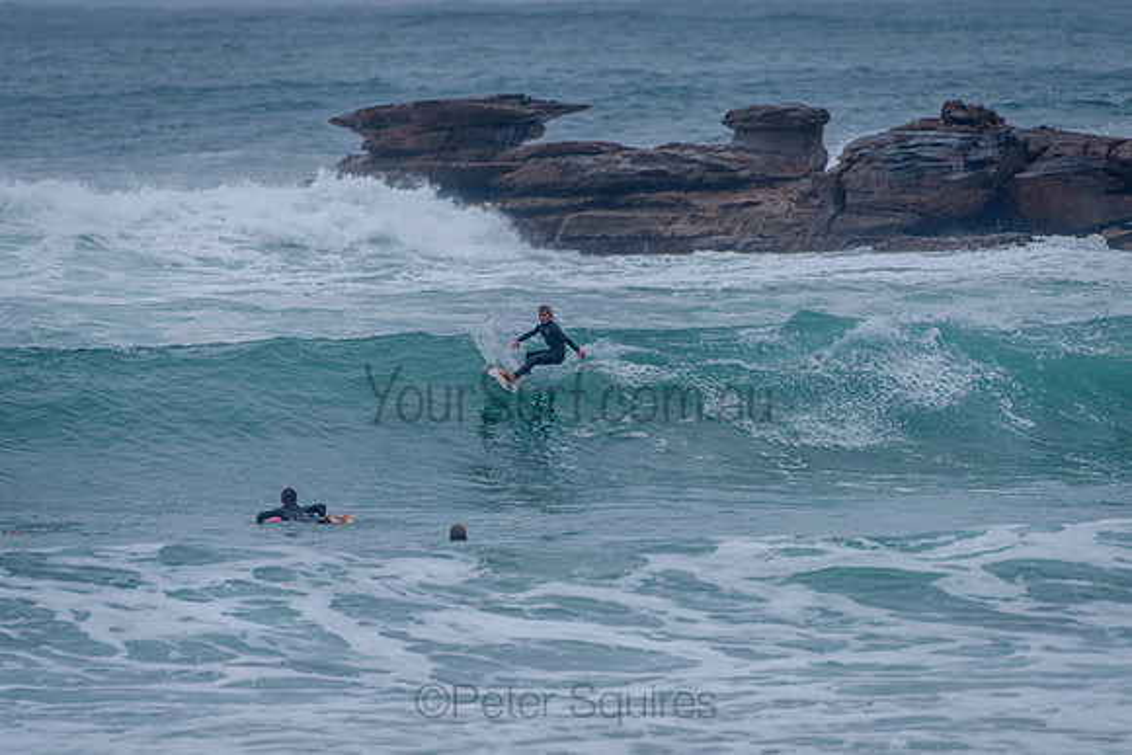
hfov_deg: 3.4
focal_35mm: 613
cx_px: 566
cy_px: 378
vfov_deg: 2.2
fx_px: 19264
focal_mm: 500
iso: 500
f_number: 5.6
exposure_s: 1/2000
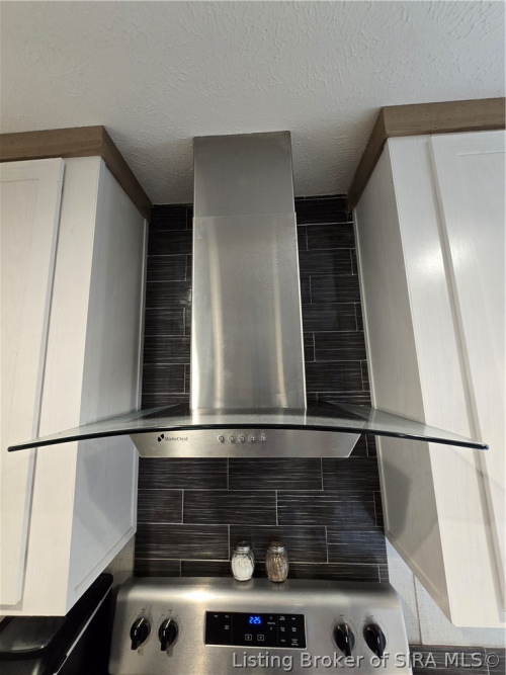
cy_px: 338
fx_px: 253
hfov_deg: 89.9
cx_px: 253
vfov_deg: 106.2
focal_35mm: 13
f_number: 2.2
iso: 400
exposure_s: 1/60
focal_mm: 2.2
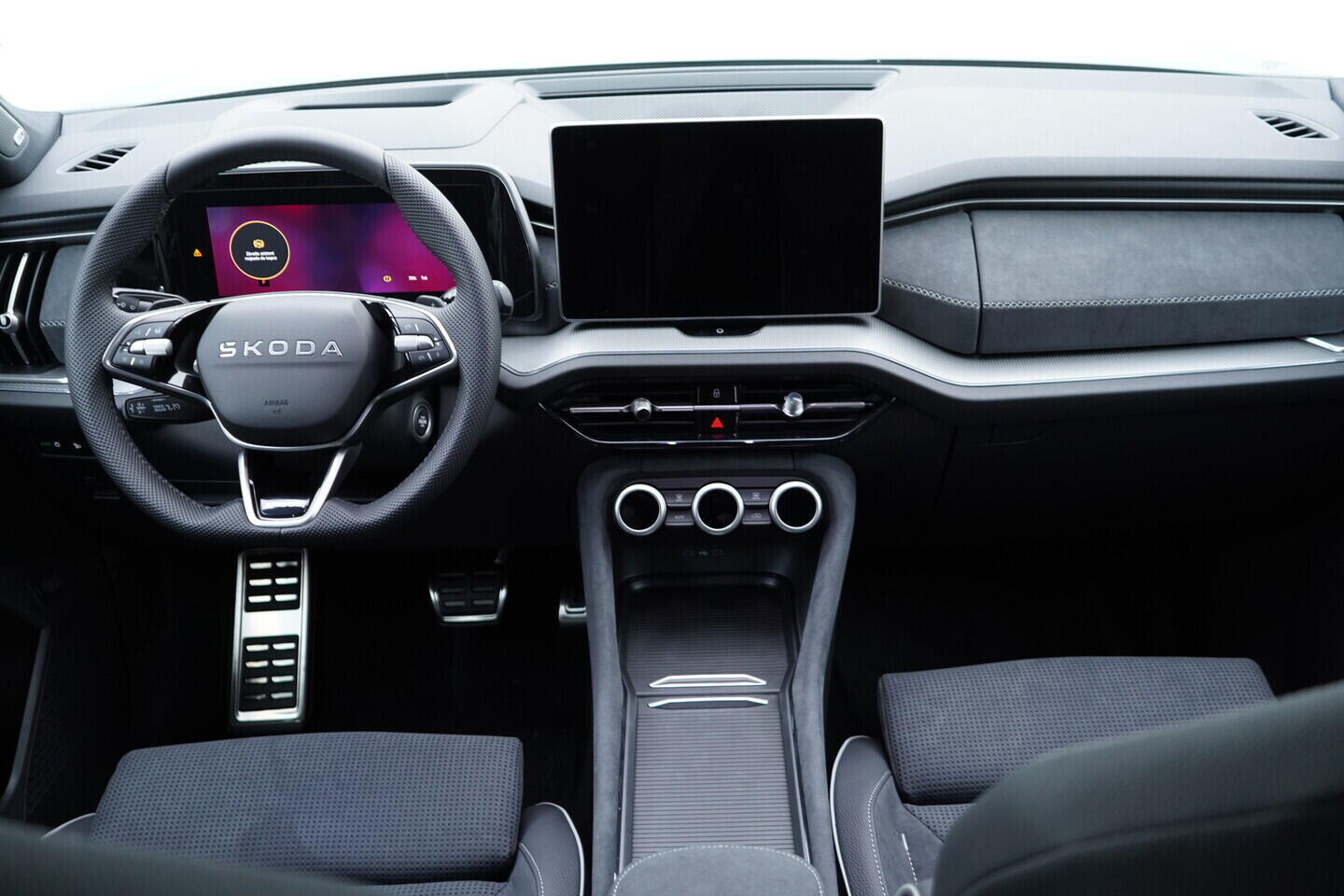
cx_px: 672
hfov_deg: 53.1
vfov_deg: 36.9
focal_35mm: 36
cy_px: 448
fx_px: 1344
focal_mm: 24
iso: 500
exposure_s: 1/40
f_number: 2.8
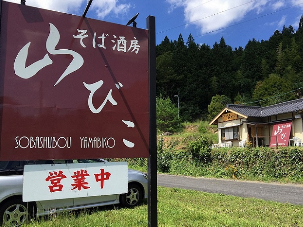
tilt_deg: +7.3
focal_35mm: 32
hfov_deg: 56.7
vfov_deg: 44.2
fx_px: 280
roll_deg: +1.1
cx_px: 165
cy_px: 121
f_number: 2.2
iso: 32
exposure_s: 1/1319
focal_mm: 4.15
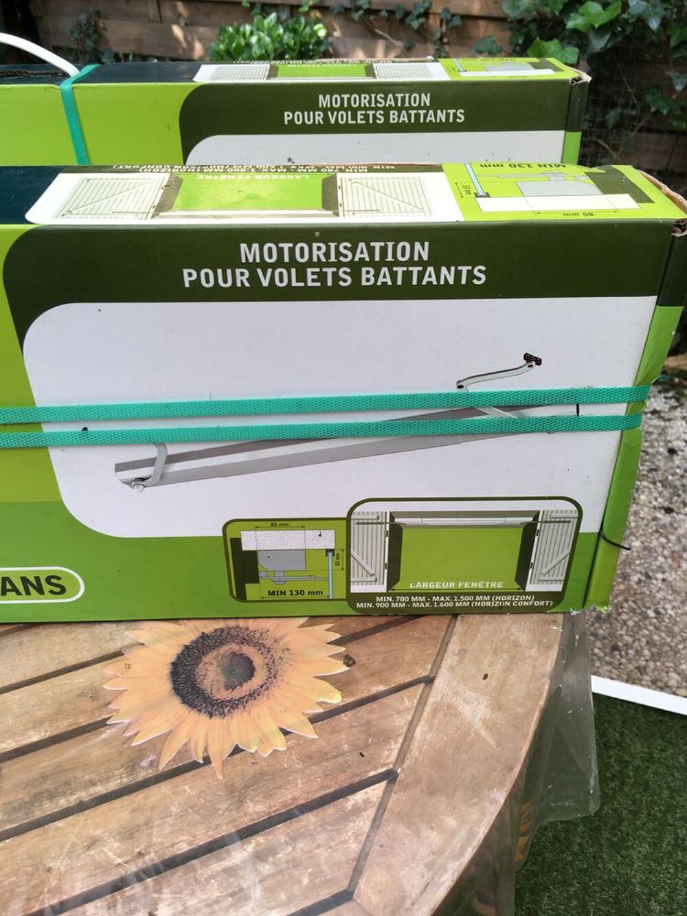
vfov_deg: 61.7
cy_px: 458
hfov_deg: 48.2
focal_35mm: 29
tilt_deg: -36.5
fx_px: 767
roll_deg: -0.6
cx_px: 344
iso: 25
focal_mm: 4.15
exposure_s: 1/100
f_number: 2.2
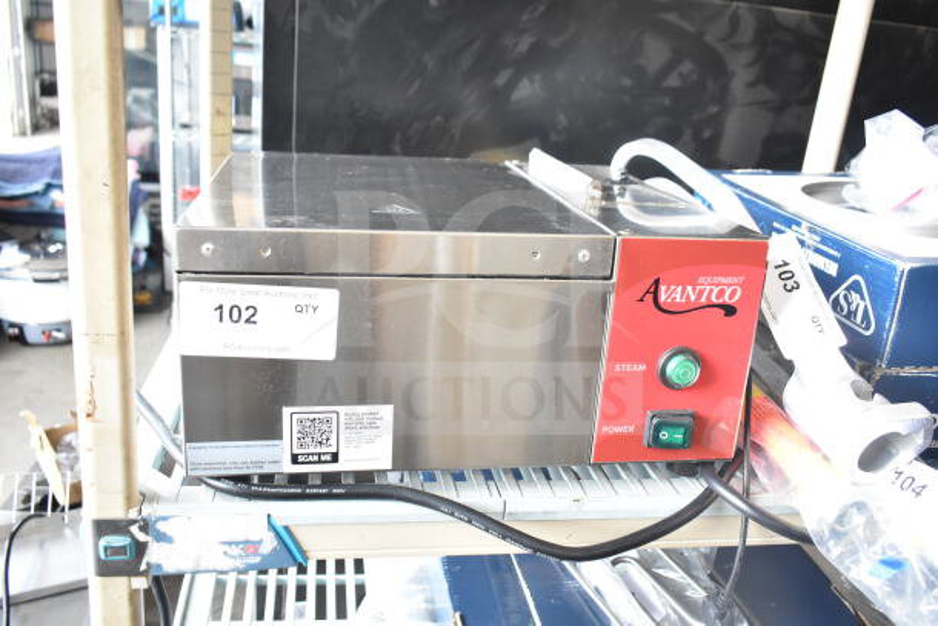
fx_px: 782
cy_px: 313
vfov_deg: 43.6
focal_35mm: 30
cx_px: 469
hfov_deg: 61.9
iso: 1600
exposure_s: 1/100
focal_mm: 20
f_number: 5
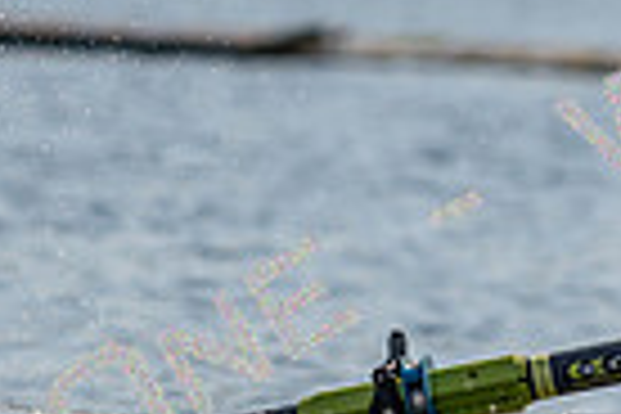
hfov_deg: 2.0
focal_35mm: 1031
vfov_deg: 1.3
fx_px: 17783
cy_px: 187
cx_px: 1112
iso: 125
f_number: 5.6
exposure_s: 1/1600
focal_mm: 245
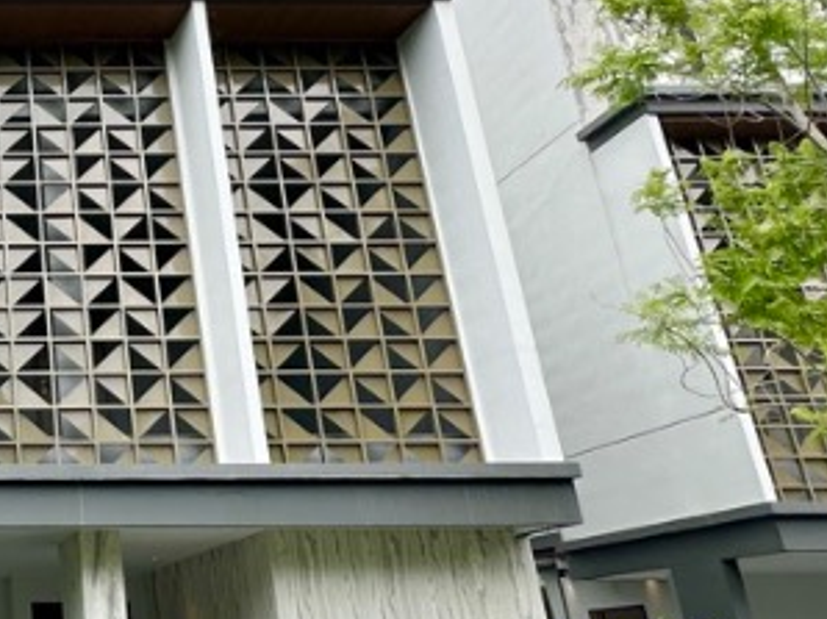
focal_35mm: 47
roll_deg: +0.1
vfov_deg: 30.7
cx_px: -147
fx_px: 1122
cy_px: 230
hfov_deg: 33.5
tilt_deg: +22.2
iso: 40
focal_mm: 2.22
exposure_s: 1/643
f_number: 2.2
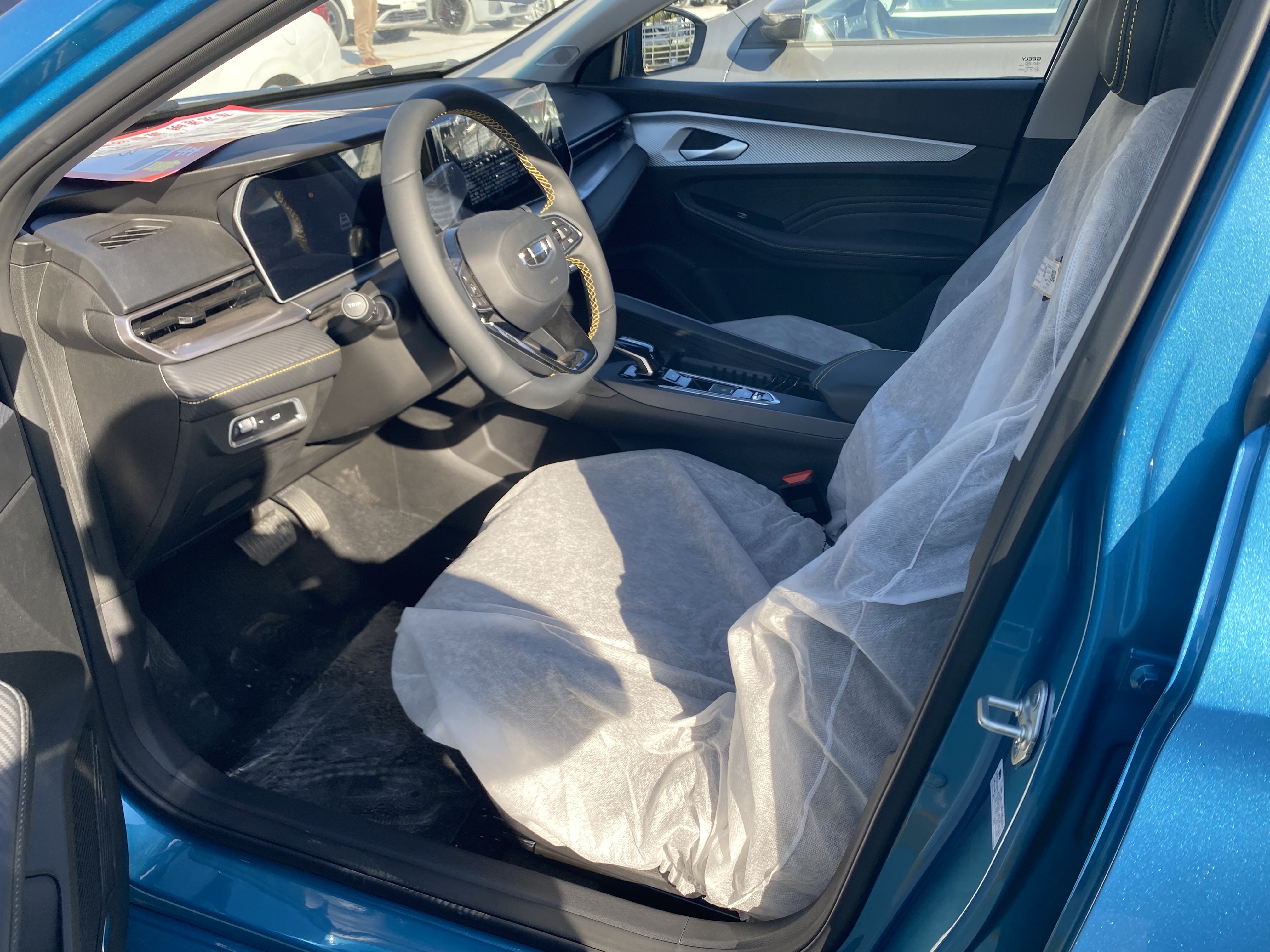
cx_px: 635
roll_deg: -0.3
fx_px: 954
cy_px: 476
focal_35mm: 26
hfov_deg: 67.3
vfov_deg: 53.1
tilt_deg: -25.6
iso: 32
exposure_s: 1/342
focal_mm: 4.25
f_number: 1.8
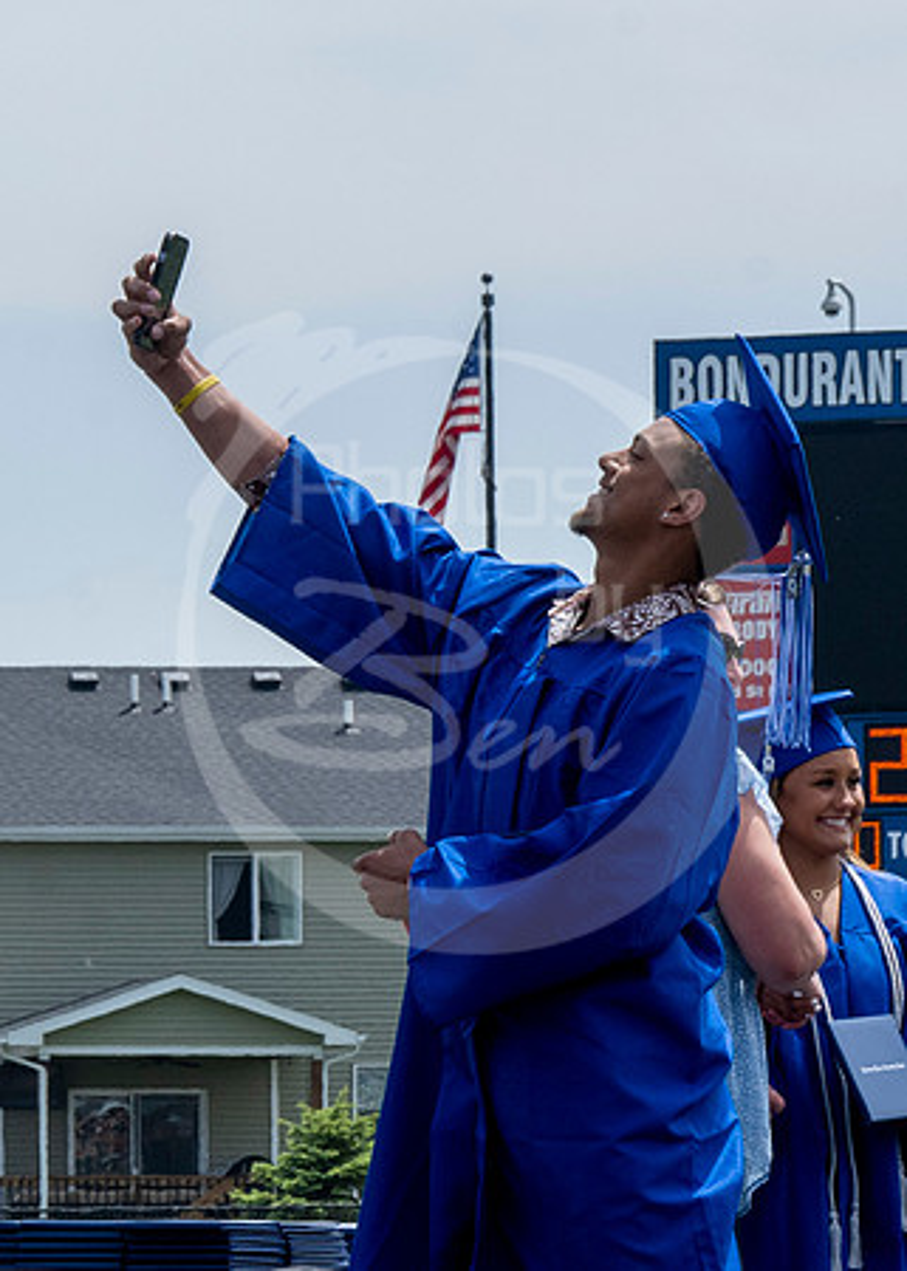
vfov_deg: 6.6
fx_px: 10958
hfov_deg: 4.7
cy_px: 545
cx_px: -189
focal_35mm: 304
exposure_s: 1/250
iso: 200
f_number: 13
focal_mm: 77
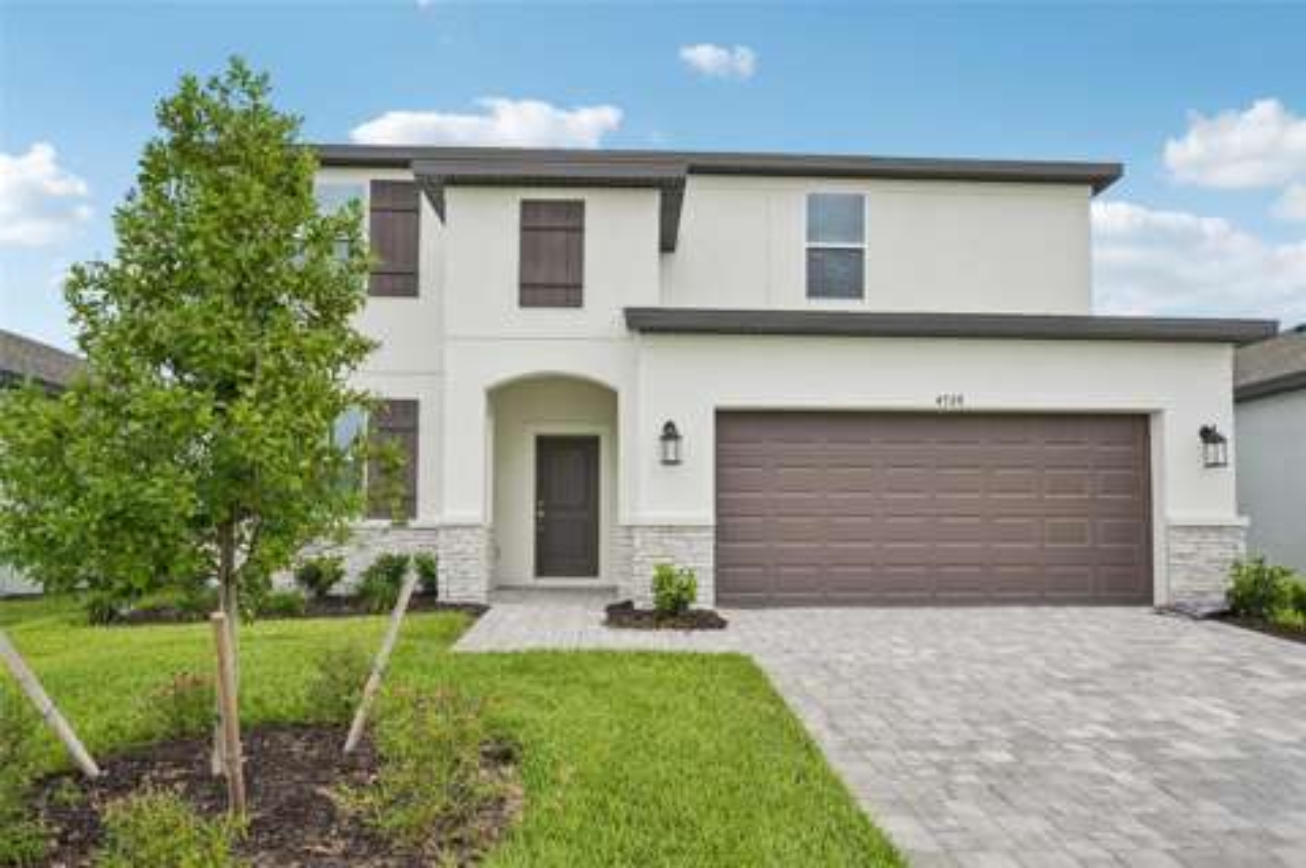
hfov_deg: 82.6
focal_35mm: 20
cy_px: 434
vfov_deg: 60.6
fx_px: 743
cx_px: 653
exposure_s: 1/800
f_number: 8
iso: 400
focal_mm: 20.5
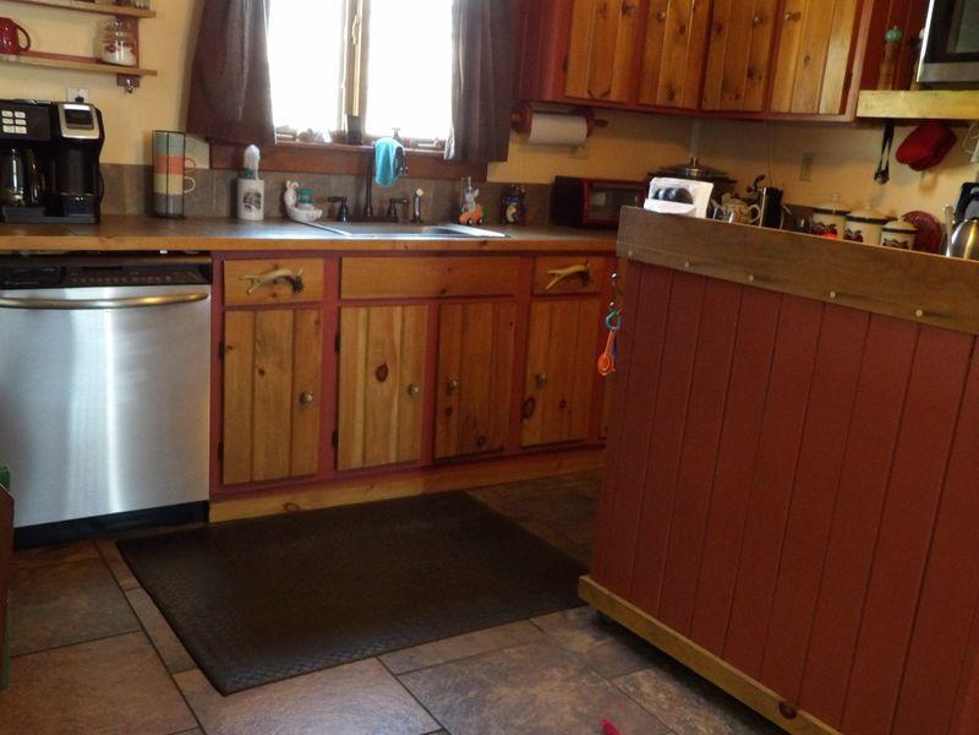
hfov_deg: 55.4
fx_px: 933
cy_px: 368
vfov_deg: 42.9
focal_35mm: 33
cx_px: 490
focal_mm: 5.9
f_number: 3.6
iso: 800
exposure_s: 1/10
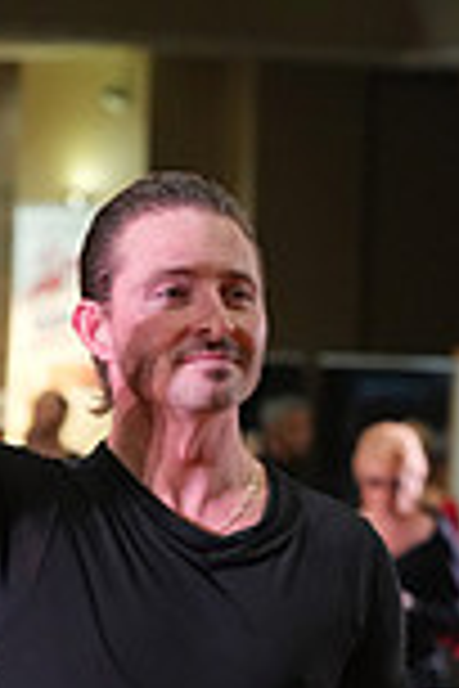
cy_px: 1043
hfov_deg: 3.3
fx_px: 8051
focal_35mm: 421
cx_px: 479
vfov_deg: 4.9
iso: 3200
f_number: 5.6
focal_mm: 111
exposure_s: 1/200
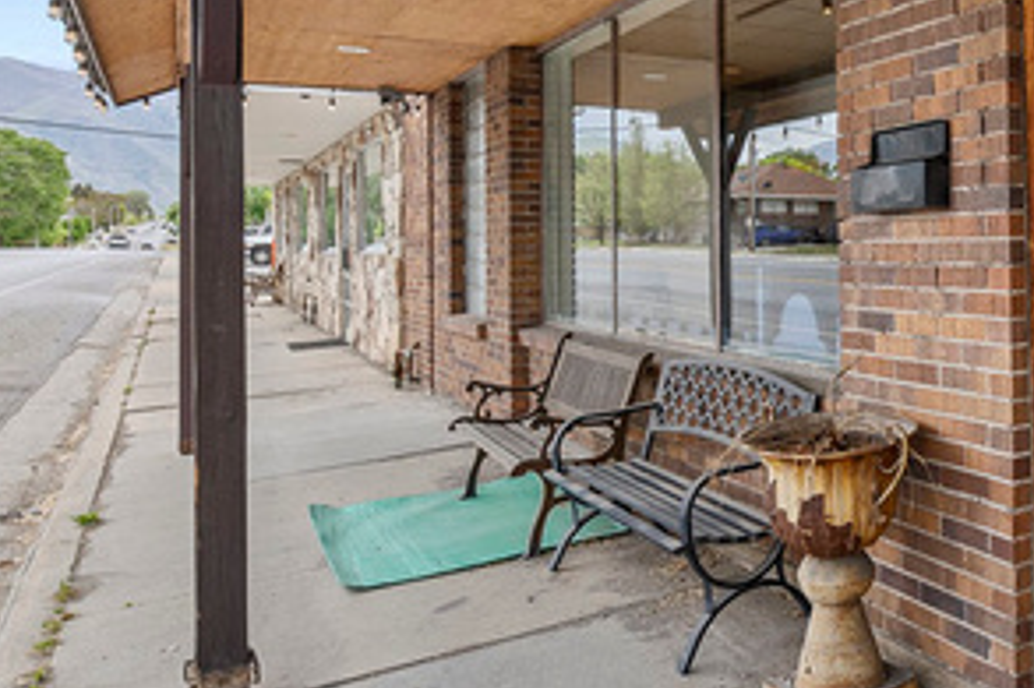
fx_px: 1005
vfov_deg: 37.4
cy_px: 235
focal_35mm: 35
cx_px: 956
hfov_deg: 48.0
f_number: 9
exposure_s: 1/80
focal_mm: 16
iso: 320
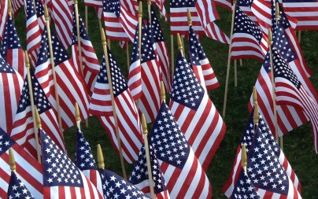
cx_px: 370
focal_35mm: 94
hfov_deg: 20.8
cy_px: 45
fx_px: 815
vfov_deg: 13.9
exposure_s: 1/298
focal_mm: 4.28
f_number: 2.4
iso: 50
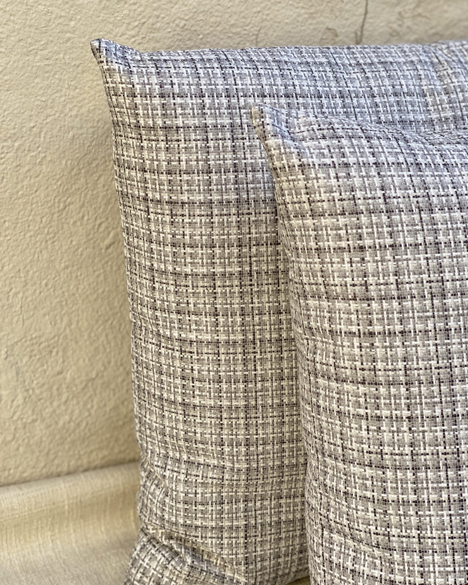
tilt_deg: -22.9
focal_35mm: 61
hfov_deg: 25.0
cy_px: 250
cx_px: 262
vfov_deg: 30.9
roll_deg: -4.8
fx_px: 1056
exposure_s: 1/122
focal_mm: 6
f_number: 2
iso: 25
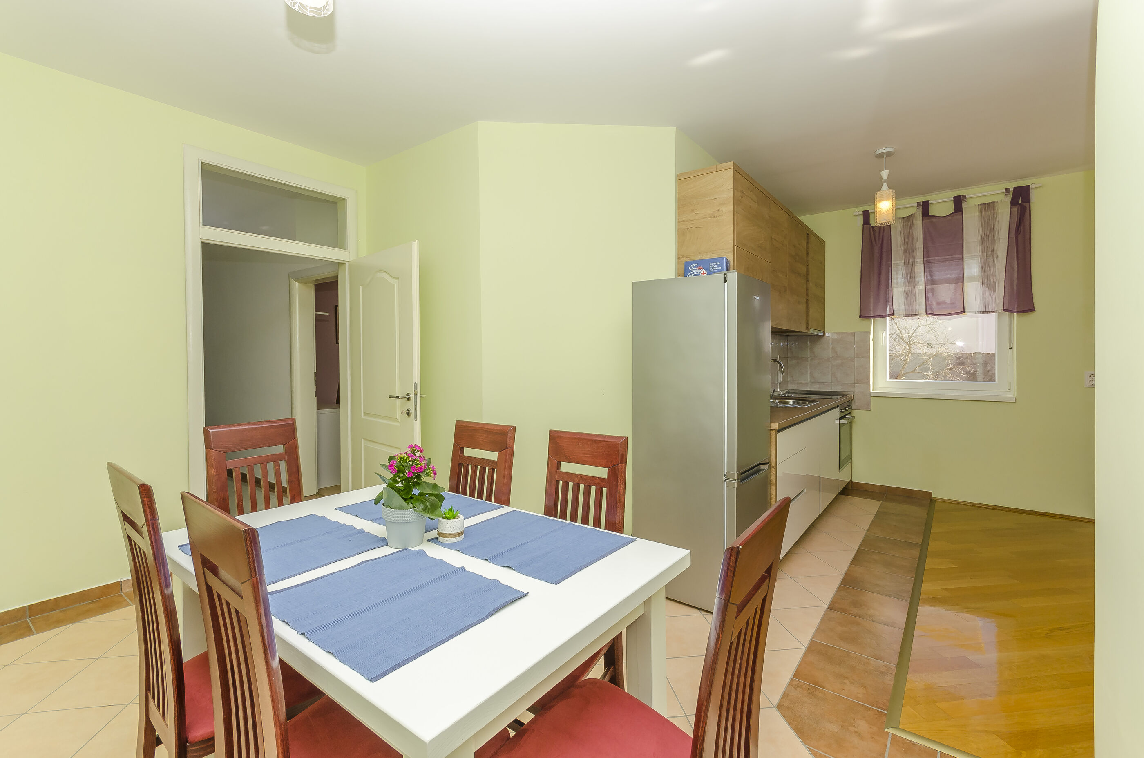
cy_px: 379
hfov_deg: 100.5
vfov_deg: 77.1
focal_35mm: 15
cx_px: 572
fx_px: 476
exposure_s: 1/200
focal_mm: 10
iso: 100
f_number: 9
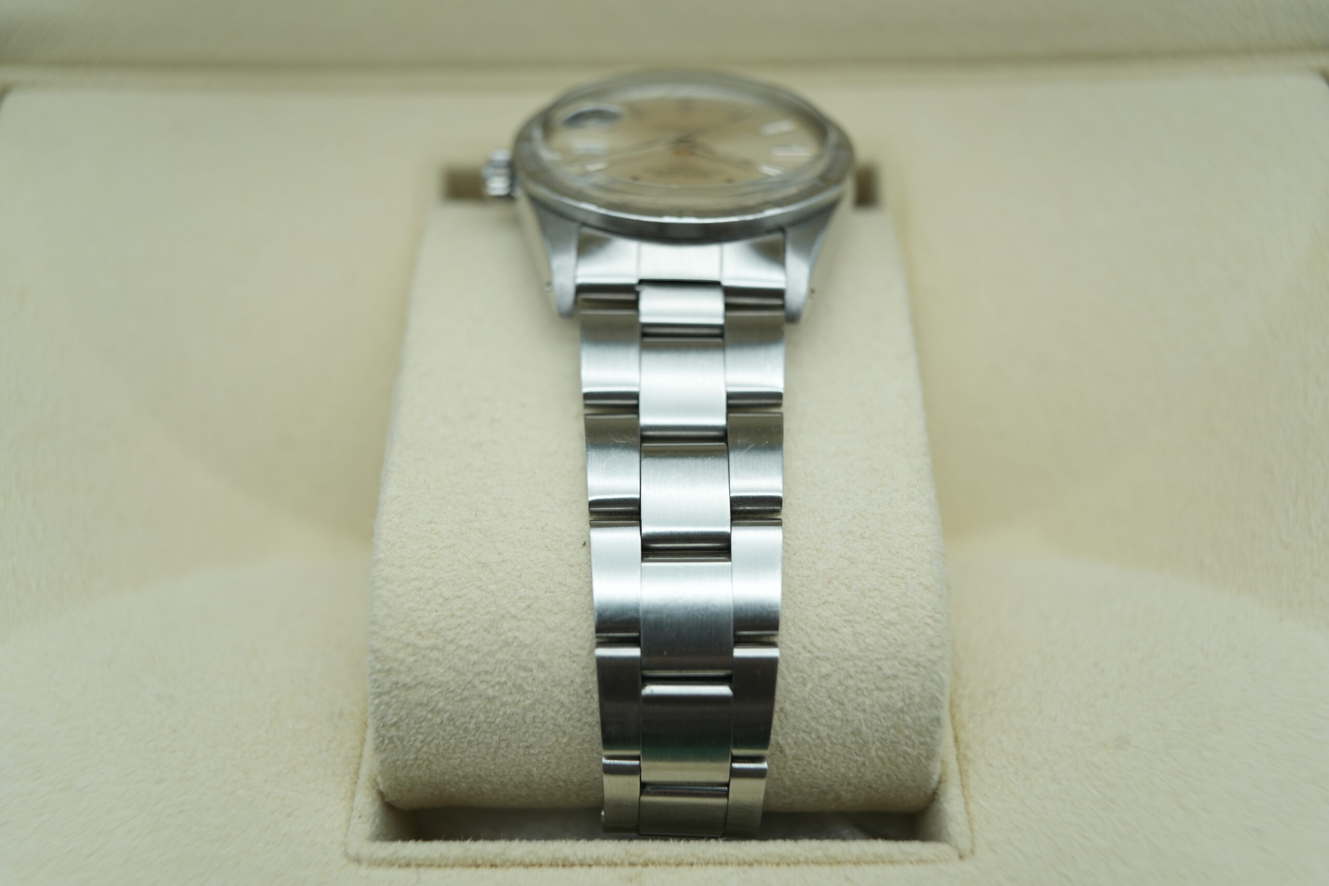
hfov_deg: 54.4
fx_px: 1292
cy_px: 443
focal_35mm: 35
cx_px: 664
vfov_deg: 37.9
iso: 400
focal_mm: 35
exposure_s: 1/250
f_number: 5
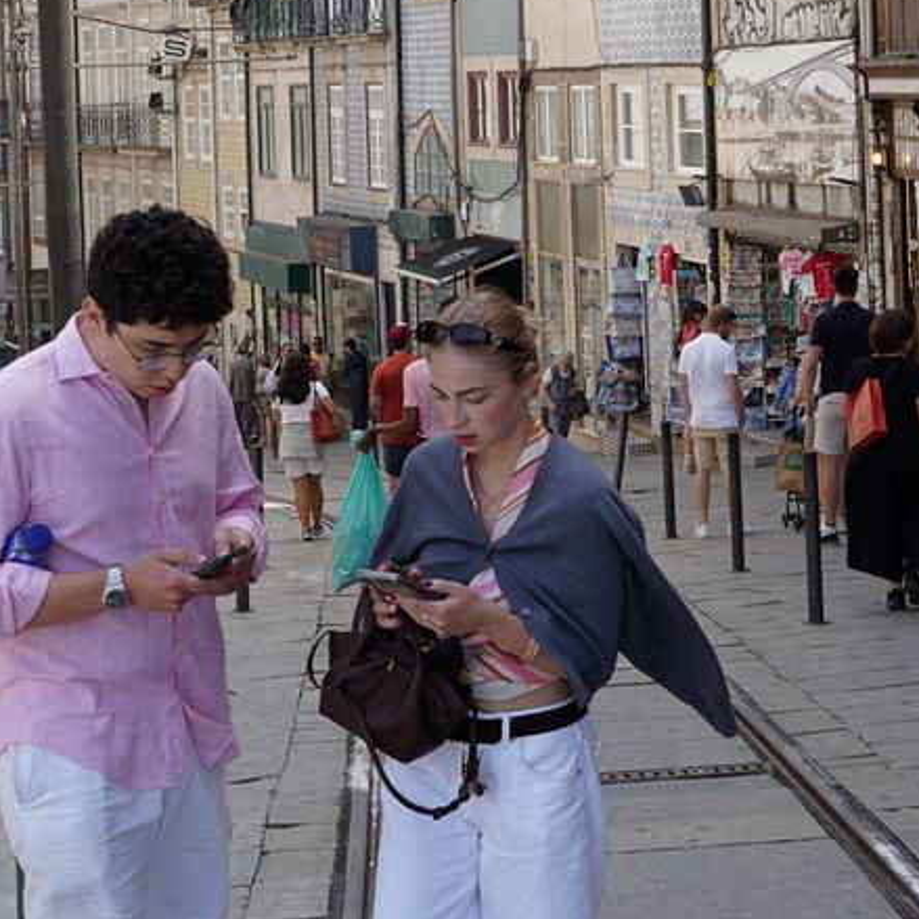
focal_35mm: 93
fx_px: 2793
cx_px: 718
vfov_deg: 18.3
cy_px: 25
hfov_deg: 18.5
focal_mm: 24
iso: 100
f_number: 9
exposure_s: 1/100
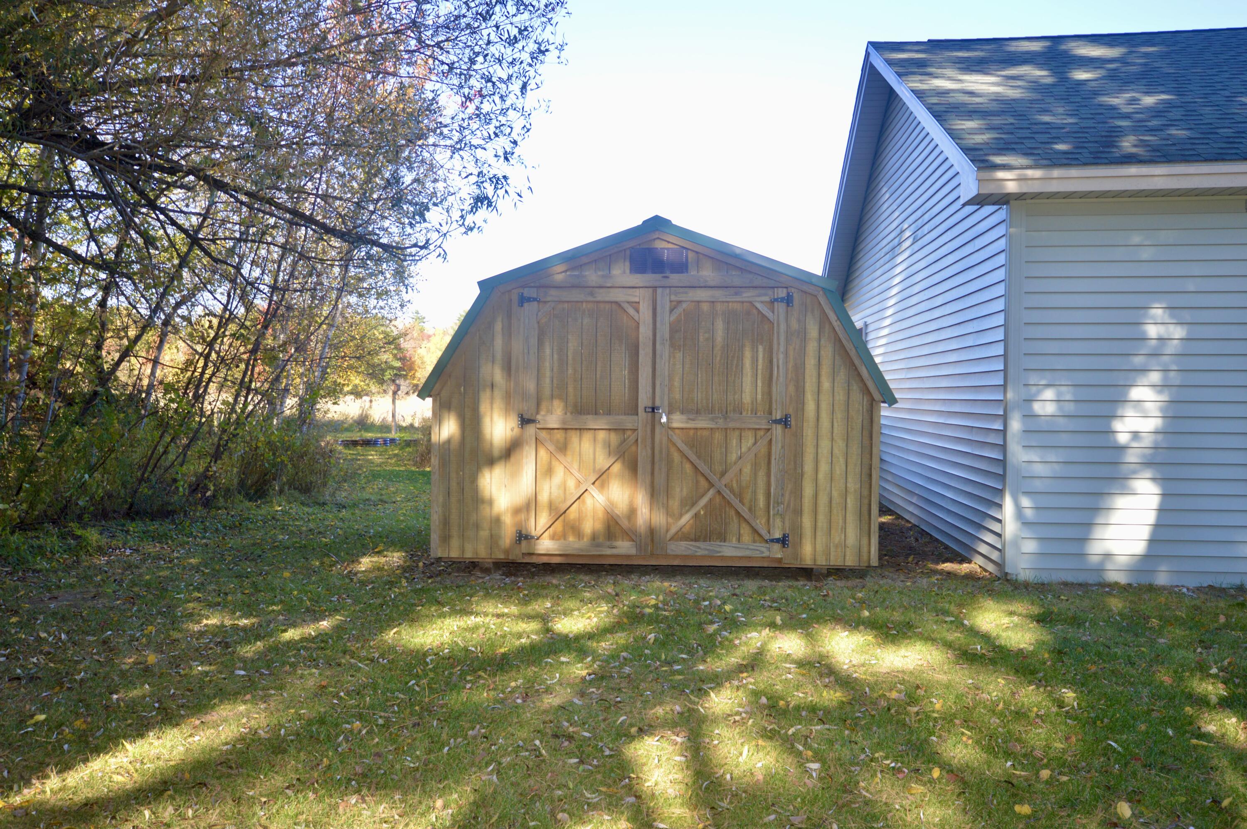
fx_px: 1038
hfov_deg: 62.0
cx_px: 624
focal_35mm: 30
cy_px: 414
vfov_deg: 43.5
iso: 280
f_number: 5.6
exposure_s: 1/125
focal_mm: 20
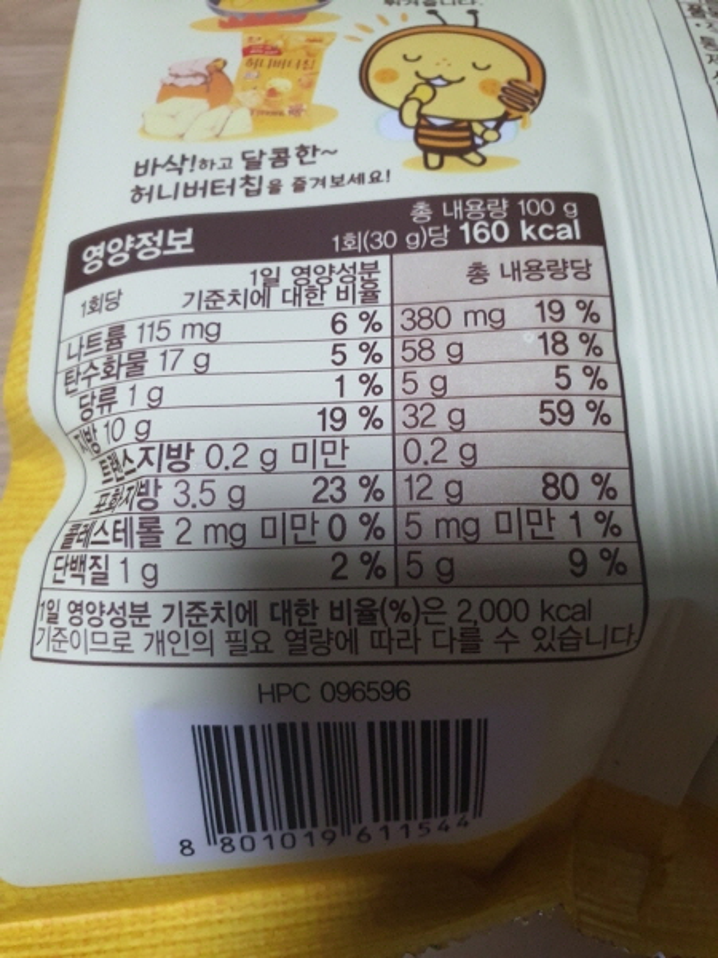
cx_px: 359
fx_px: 719
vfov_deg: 67.3
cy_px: 479
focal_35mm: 26
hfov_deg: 53.1
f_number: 2.4
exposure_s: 1/40
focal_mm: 4.3
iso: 400
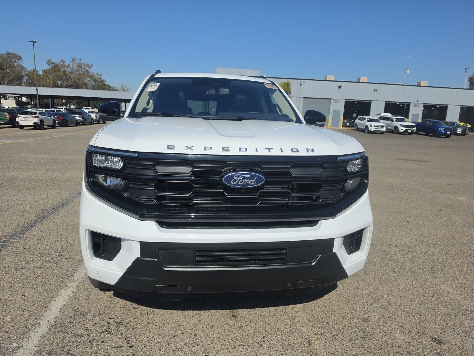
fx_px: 315
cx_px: 237
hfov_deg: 73.9
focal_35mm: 23
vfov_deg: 58.9
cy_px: 178
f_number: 1.4
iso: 44
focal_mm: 6.5
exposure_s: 1/7940
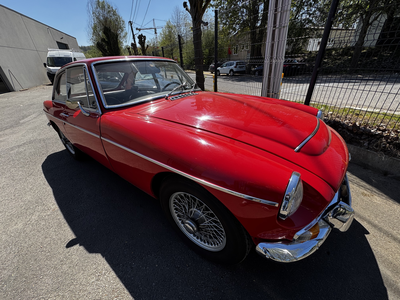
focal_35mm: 14
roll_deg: +3.6
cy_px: 150
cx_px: 200
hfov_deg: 102.1
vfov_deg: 85.7
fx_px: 162
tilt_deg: -29.5
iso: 50
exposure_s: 1/1094
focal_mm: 2.22
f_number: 2.2
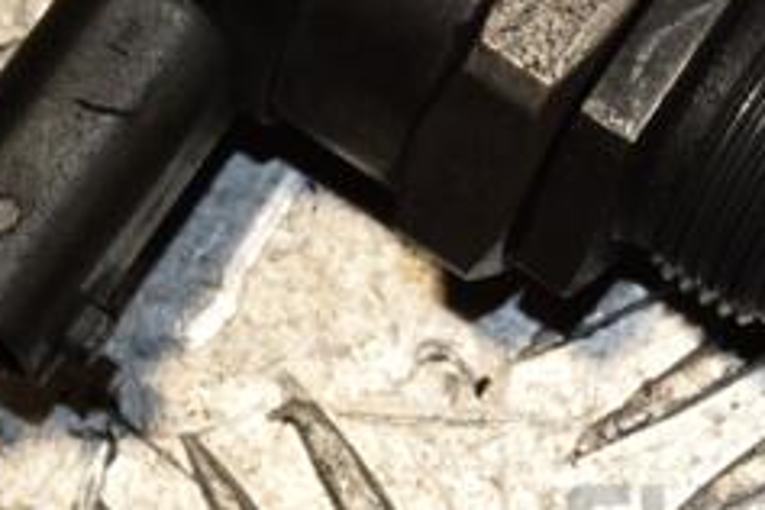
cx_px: 507
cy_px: 103
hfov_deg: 5.2
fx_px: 8484
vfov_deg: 3.4
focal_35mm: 399
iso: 800
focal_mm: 105
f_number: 11
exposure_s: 1/200
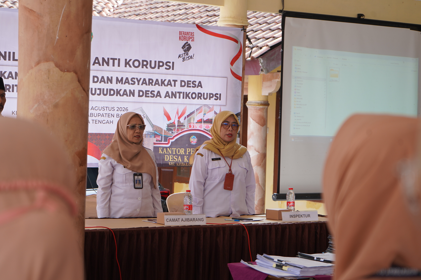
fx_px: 923
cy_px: 153
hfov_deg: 25.7
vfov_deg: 17.2
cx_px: 201
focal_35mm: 79
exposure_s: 1/160
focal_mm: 70
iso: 250
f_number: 5.6
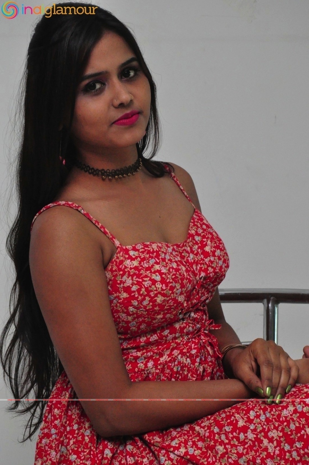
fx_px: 1549
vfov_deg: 17.1
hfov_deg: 11.4
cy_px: 232
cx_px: 154
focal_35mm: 120
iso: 3200
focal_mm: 80
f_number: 6.3
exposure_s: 1/125
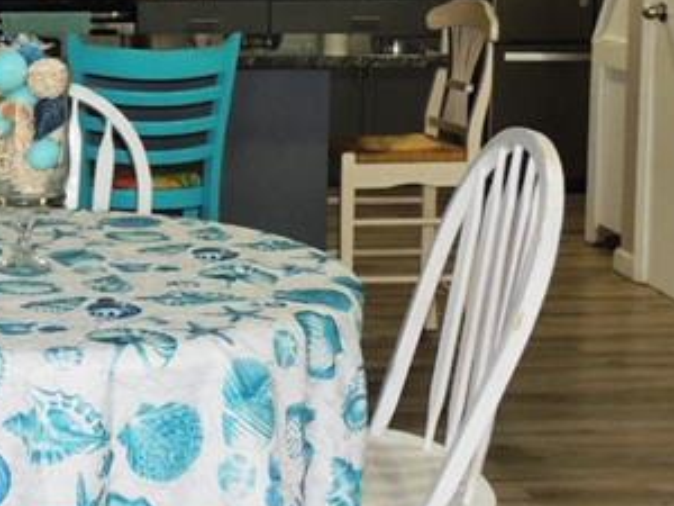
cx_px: 2
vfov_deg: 17.9
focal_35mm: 82
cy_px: 133
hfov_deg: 22.9
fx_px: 1597
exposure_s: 1/30
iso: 200
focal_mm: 4.3
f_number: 3
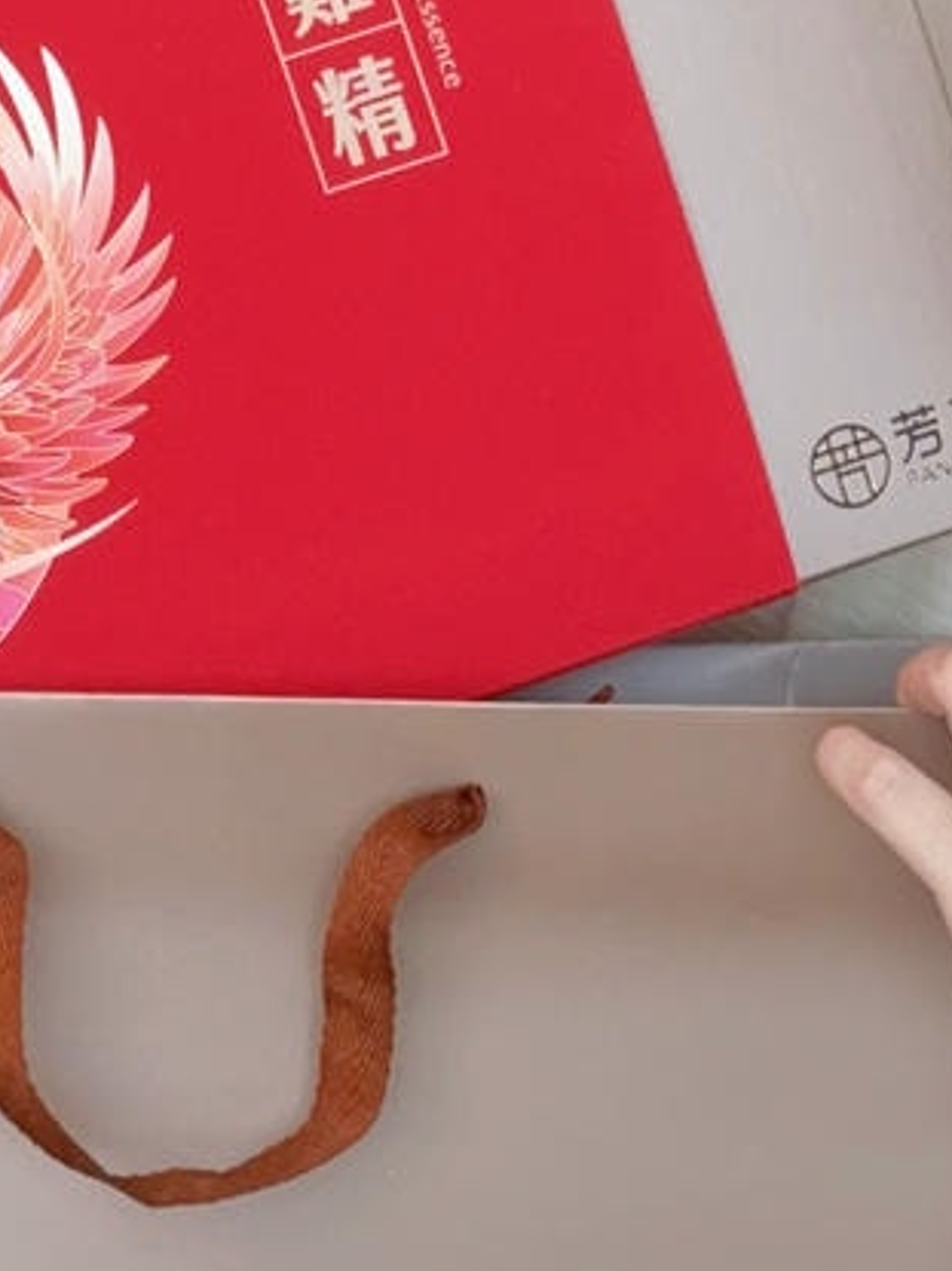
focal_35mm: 185
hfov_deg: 8.0
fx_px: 6787
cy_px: 312
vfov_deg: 10.7
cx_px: 162
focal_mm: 6.86
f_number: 1.78
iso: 64
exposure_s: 1/120
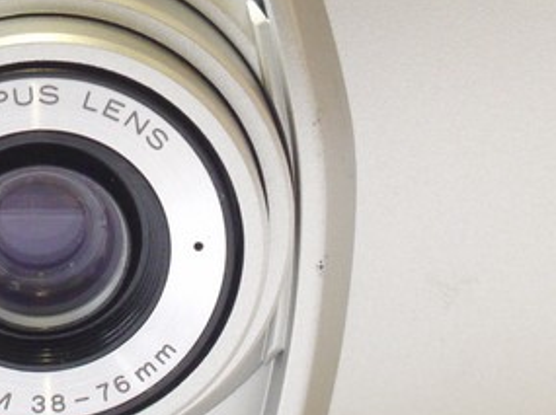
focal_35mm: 253
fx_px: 4059
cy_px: 29
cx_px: -21
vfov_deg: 5.8
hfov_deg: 7.8
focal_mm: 30
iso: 800
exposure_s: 1/50
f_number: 8
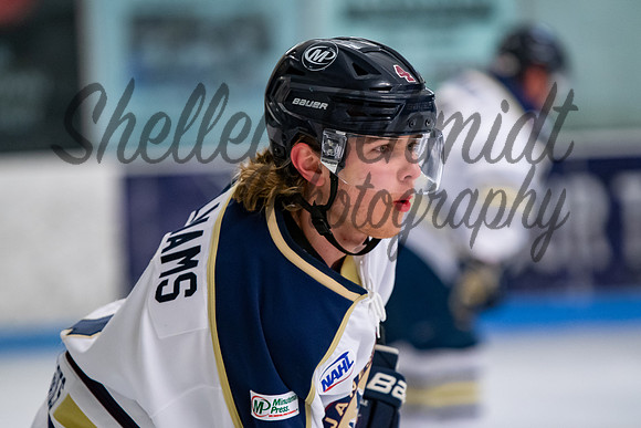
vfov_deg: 4.3
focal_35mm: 323
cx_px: 309
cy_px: 219
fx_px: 5752
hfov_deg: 6.4
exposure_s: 1/800
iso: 2000
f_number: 3.2
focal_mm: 200
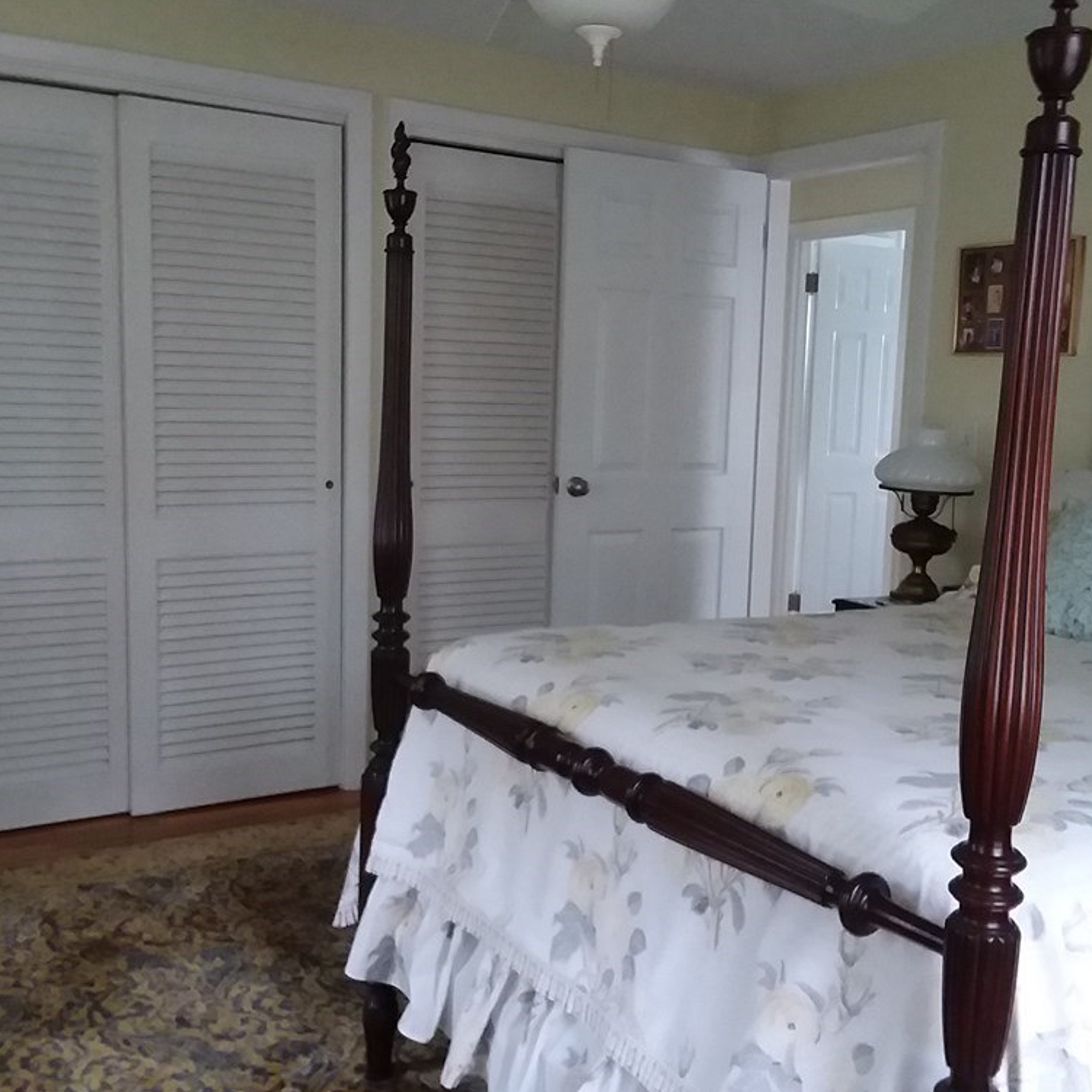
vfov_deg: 47.2
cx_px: 623
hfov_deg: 47.1
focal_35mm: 35
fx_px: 1249
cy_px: 552
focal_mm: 2.47
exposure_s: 1/17
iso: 200
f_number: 1.9
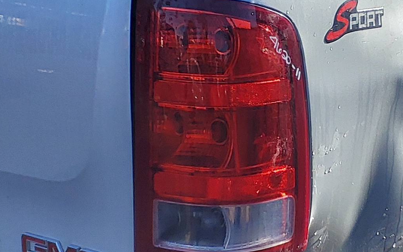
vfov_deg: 11.8
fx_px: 1219
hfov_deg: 18.7
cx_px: 298
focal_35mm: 111
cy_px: 97
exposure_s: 1/363
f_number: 1.9
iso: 40
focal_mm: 3.58
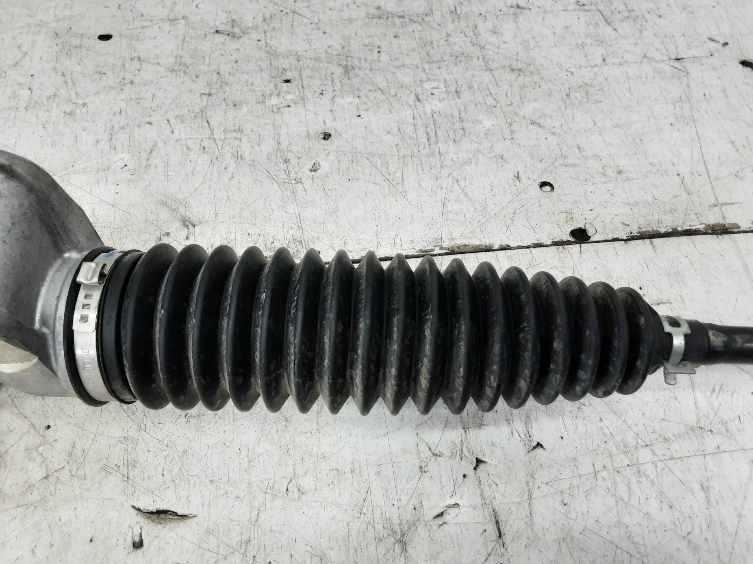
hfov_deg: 65.3
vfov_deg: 51.4
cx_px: 376
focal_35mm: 27
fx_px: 587
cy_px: 282
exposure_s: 1/50
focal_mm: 2.91
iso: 64
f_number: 1.9
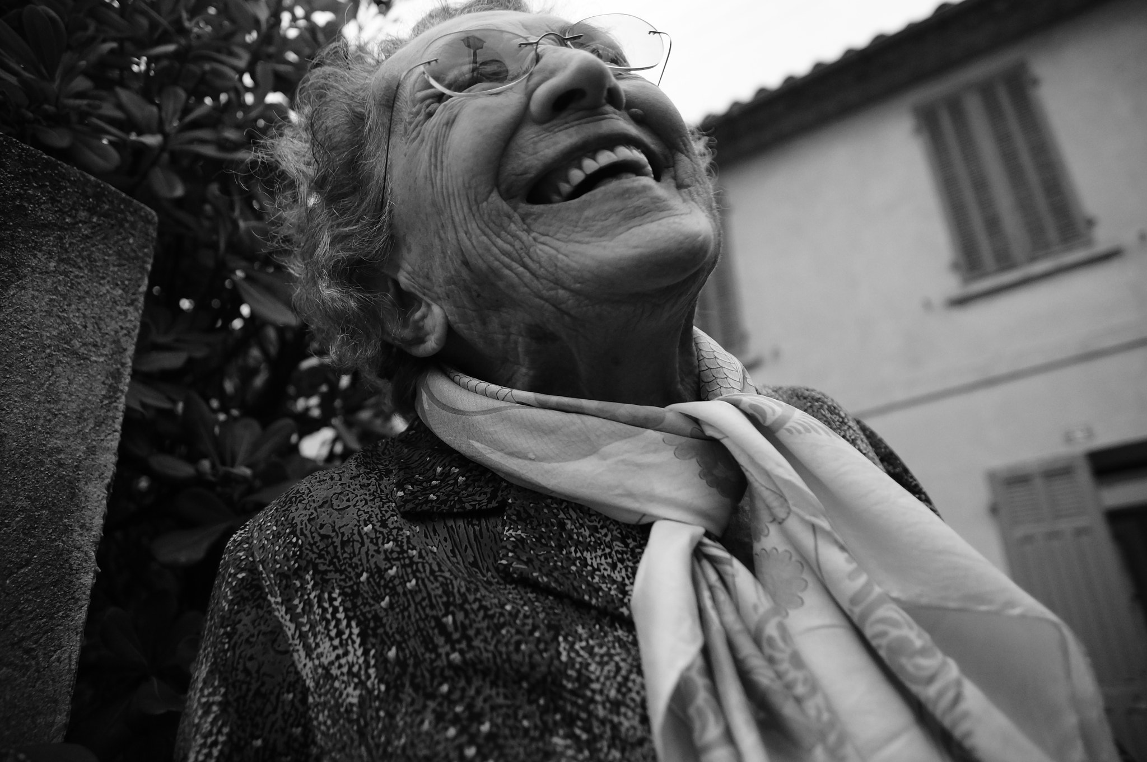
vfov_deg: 50.3
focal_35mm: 26
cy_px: 381
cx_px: 574
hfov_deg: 70.5
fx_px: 812
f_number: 2.8
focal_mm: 17
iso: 800
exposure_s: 1/30
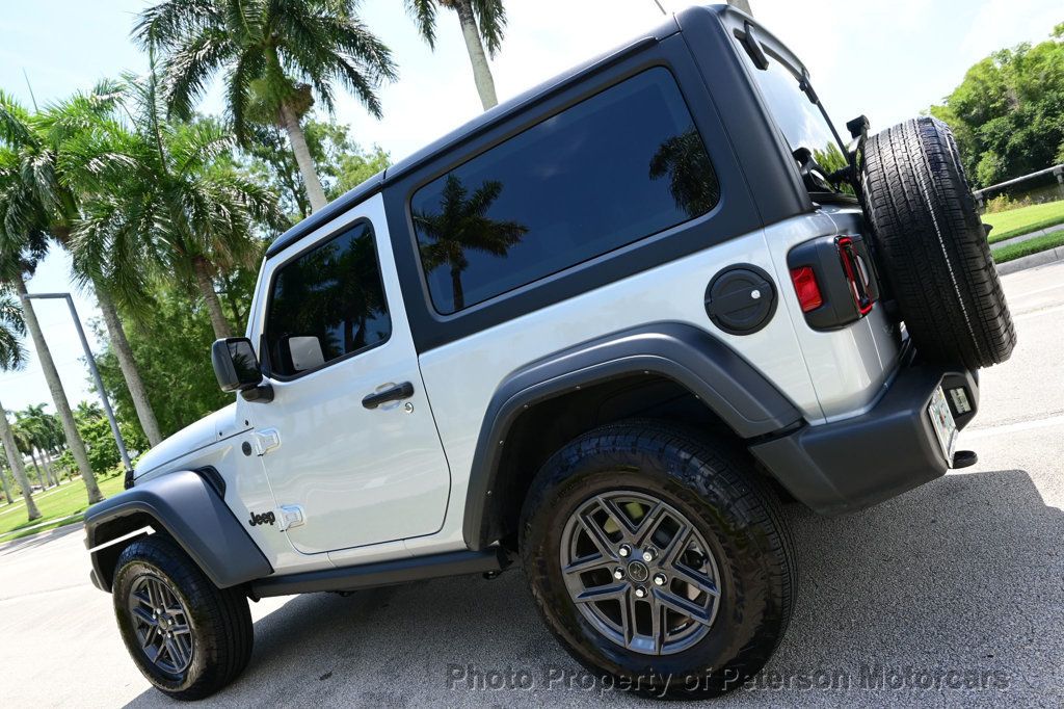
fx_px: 709
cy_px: 354
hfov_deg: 73.8
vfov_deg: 53.1
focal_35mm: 24
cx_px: 532
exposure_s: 1/125
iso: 100
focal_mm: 16
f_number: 6.3
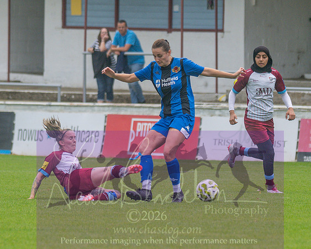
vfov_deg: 2.6
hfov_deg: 3.2
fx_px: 5579
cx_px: 61
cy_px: 128
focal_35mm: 606
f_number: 4
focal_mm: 180
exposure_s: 1/1000
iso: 320
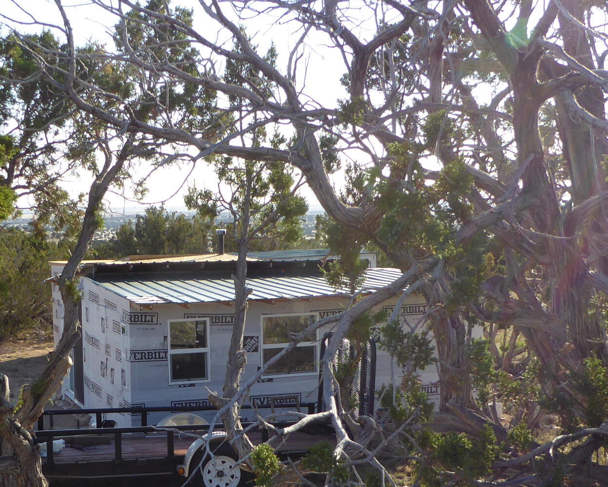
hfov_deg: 31.7
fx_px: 1062
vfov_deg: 25.6
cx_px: 208
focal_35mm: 59
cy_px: 345
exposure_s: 1/500
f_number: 3.3
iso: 100
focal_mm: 4.3
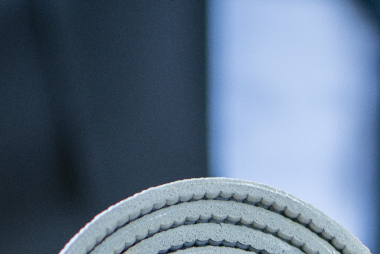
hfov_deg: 6.6
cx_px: 330
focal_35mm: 311
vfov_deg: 4.4
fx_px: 3284
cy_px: 455
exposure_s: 1/200
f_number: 1.6
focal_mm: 85
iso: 250
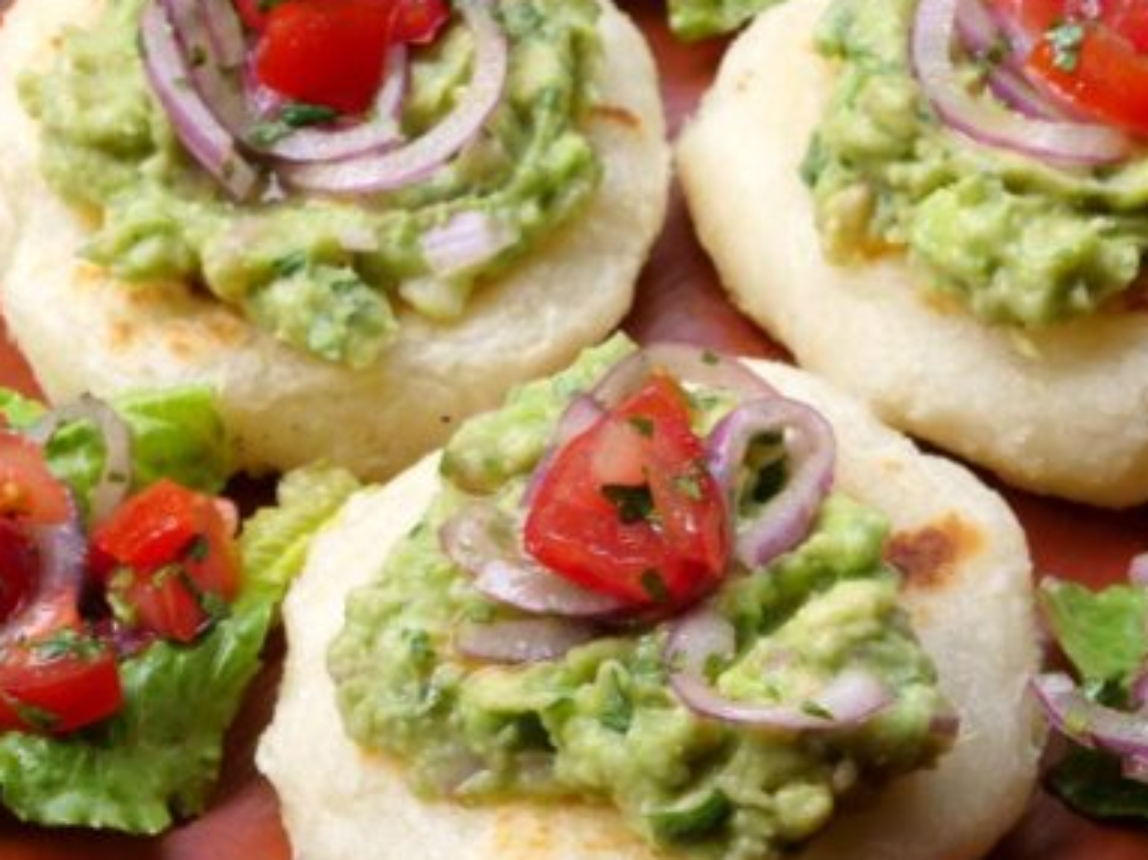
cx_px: 593
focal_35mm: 107
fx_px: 3547
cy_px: 506
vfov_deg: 13.8
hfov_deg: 18.4
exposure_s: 1/60
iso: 400
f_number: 10
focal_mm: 32
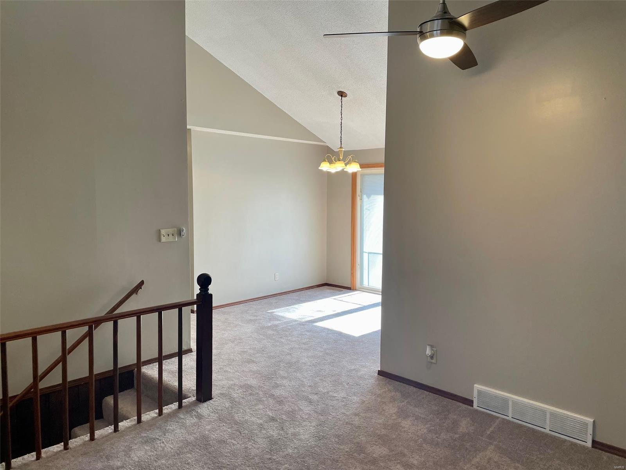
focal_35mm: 26
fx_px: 470
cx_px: 313
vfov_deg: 53.1
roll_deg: -0.1
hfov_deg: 67.3
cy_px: 235
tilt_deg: -4.2
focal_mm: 4.2
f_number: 1.6
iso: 80
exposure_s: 1/120
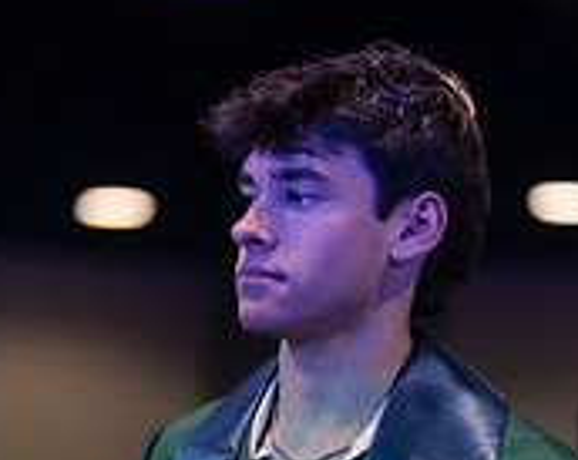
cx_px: 309
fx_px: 2937
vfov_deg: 8.9
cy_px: 497
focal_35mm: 172
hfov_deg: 11.2
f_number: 1.2
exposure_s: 1/500
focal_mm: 50
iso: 1250
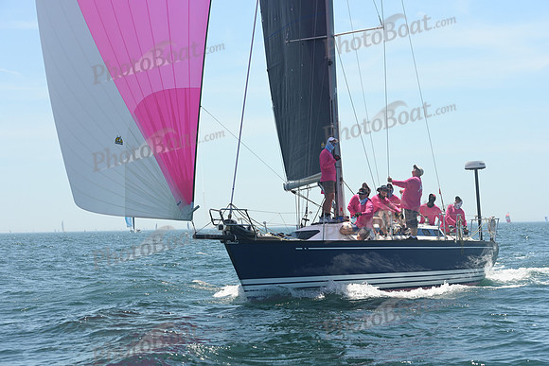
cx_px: 274
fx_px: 1449
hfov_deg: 21.5
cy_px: 183
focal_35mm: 95
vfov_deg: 14.4
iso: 320
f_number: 8
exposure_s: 1/1000
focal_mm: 95
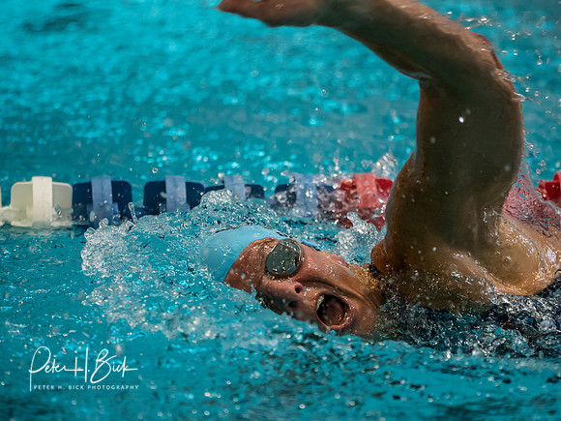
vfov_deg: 3.7
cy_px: 210
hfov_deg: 4.9
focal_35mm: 401
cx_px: 280
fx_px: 6499
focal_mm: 200
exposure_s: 1/1000
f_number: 2.8
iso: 2000
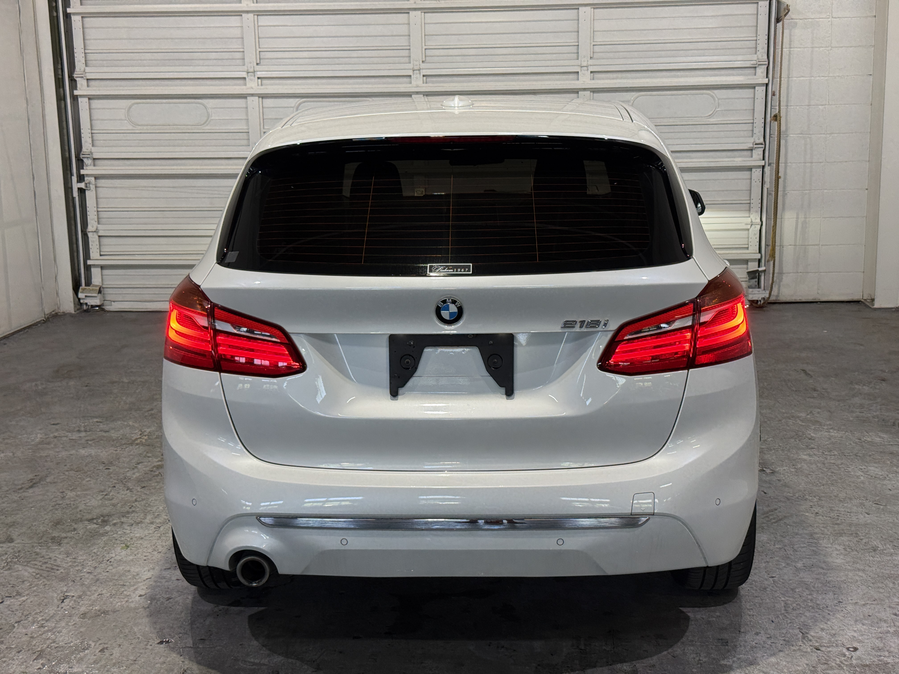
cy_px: 337
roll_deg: +0.7
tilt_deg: -10.7
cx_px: 450
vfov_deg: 30.3
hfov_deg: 39.7
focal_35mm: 48
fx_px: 1247
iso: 80
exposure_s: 1/120
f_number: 1.78
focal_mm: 6.76
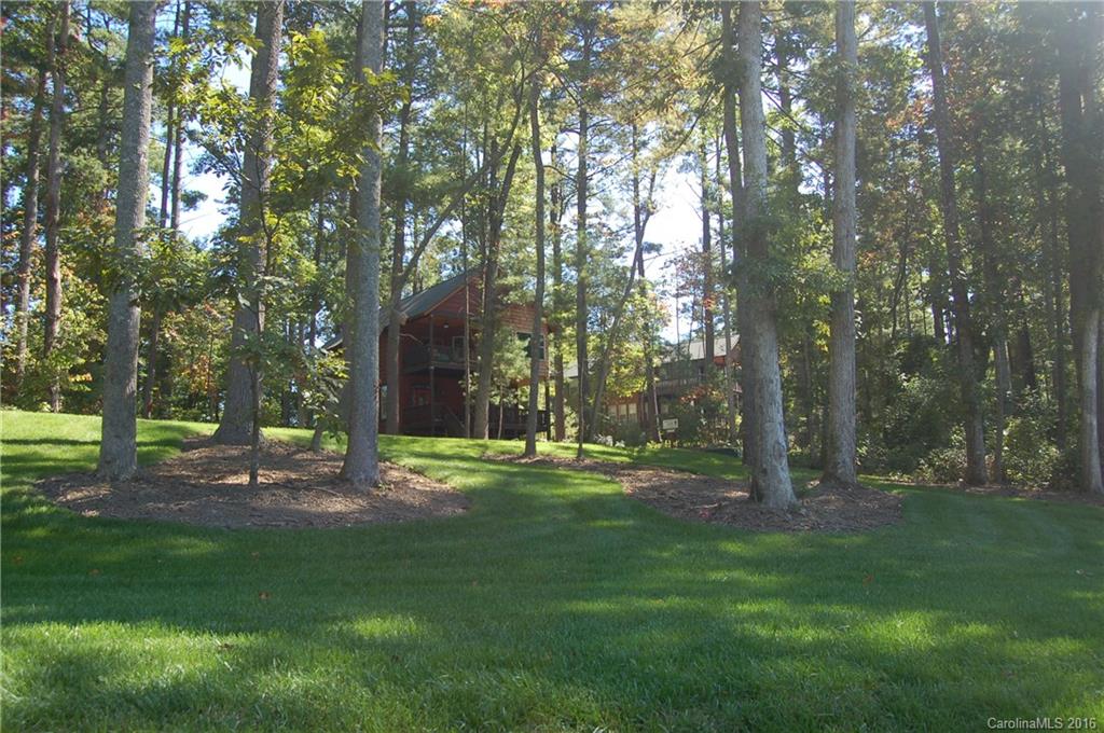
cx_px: 552
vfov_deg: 45.6
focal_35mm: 28
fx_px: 873
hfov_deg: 64.6
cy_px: 366
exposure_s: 1/125
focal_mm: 19
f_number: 6.3
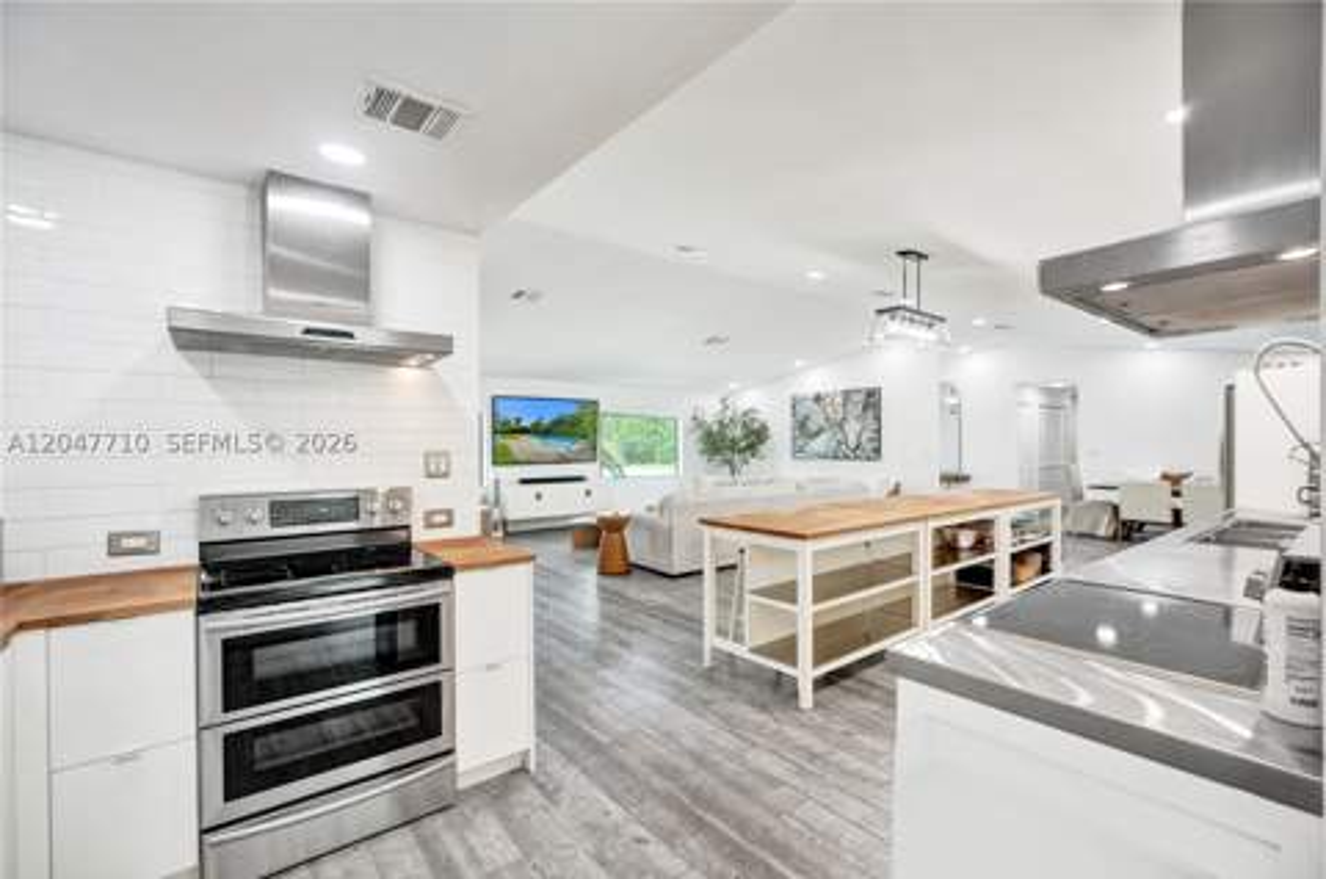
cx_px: 663
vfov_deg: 73.5
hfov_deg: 96.8
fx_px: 588
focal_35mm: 16
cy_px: 440
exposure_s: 1/100
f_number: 4
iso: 640
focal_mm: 16
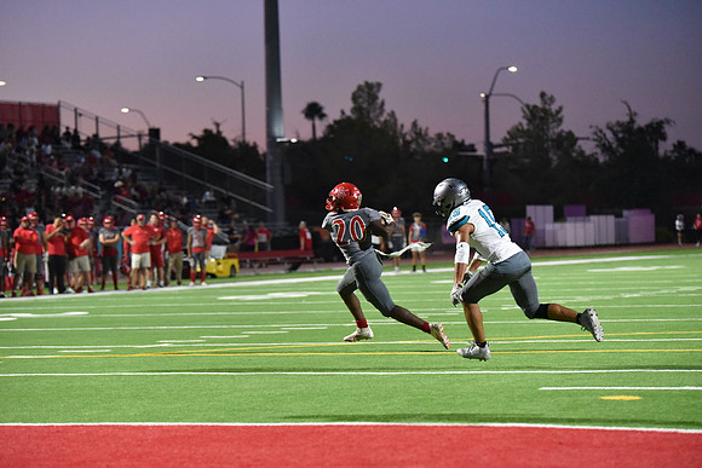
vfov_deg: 11.2
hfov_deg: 16.8
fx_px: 2379
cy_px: 234
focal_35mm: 122
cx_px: 351
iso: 11400
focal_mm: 122
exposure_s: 1/1000
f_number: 2.8
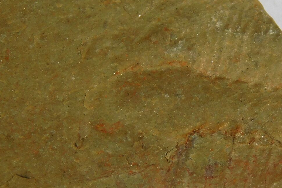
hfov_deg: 4.1
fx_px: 3939
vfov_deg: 2.7
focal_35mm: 503
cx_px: 241
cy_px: 152
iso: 125
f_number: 5.4
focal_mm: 32.7
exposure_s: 1/50
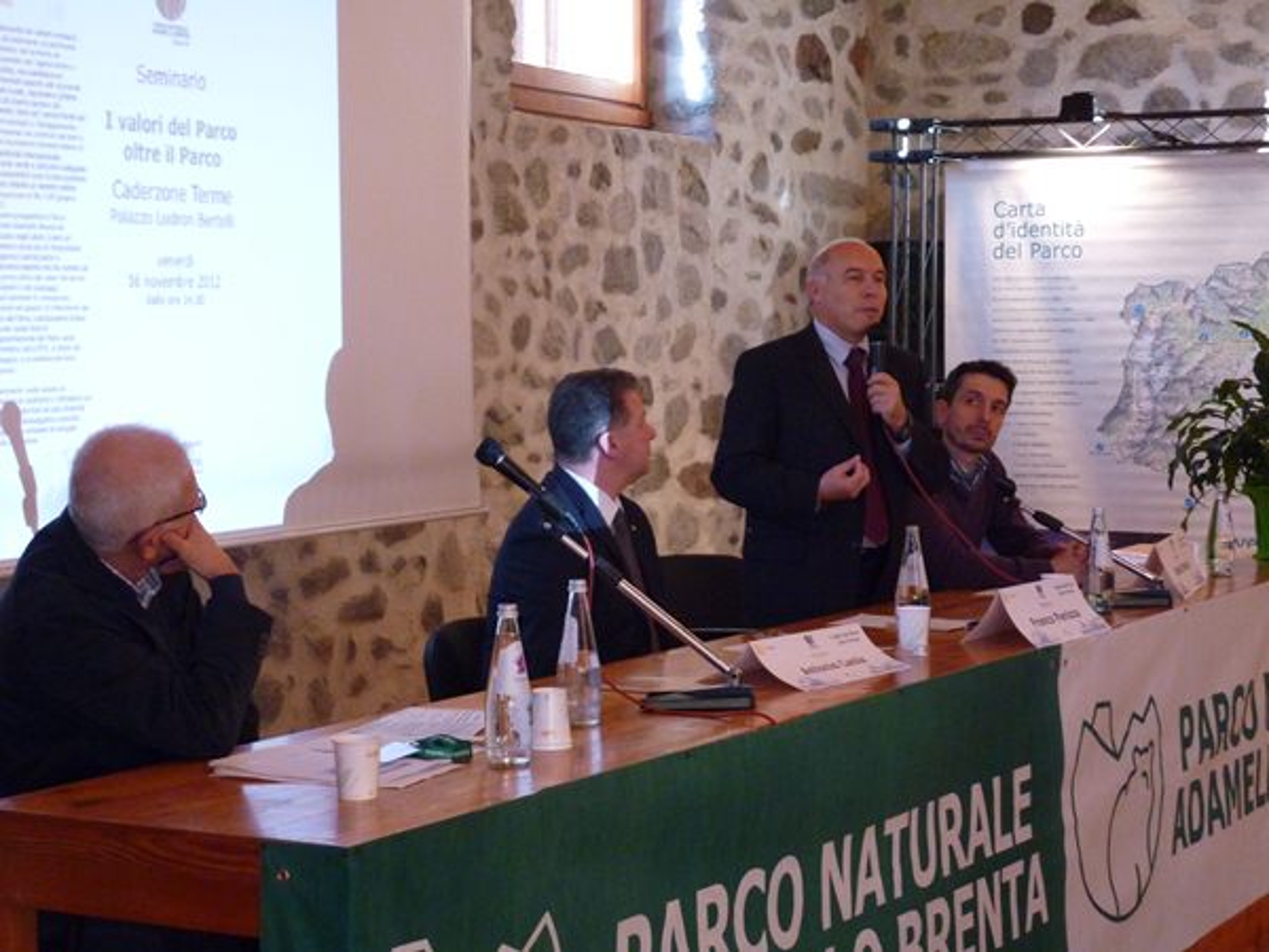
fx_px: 2749
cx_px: 634
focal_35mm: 75
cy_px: 476
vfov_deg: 19.6
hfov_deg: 26.0
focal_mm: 12.4
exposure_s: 1/25
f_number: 4.1
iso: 400
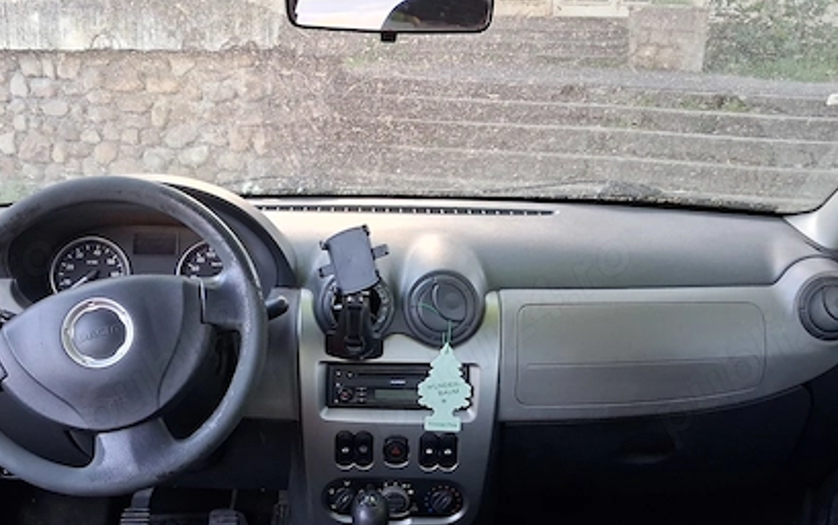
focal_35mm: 42
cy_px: 359
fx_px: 960
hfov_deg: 47.0
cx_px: 354
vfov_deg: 30.3
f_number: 1.8
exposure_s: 1/120
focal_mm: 4
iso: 320
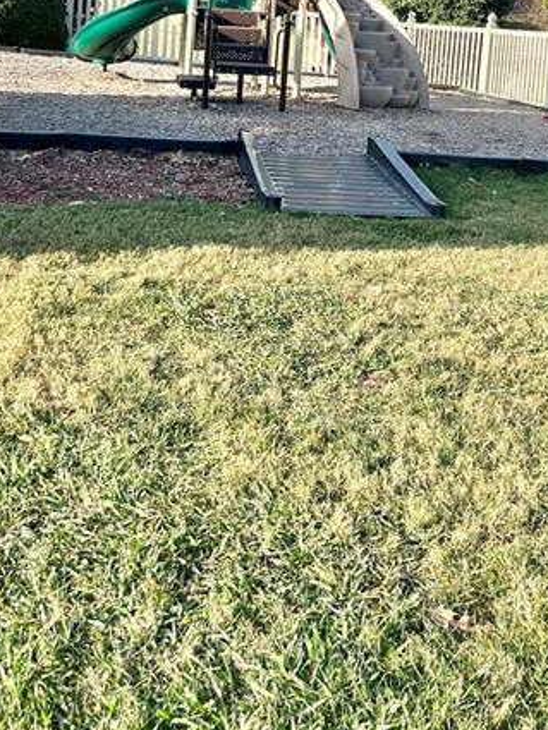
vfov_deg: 37.8
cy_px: 74
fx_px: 992
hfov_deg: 30.7
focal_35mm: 47
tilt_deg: -3.5
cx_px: 349
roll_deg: -5.1
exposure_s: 1/2165
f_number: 1.5
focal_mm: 5.7
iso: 50
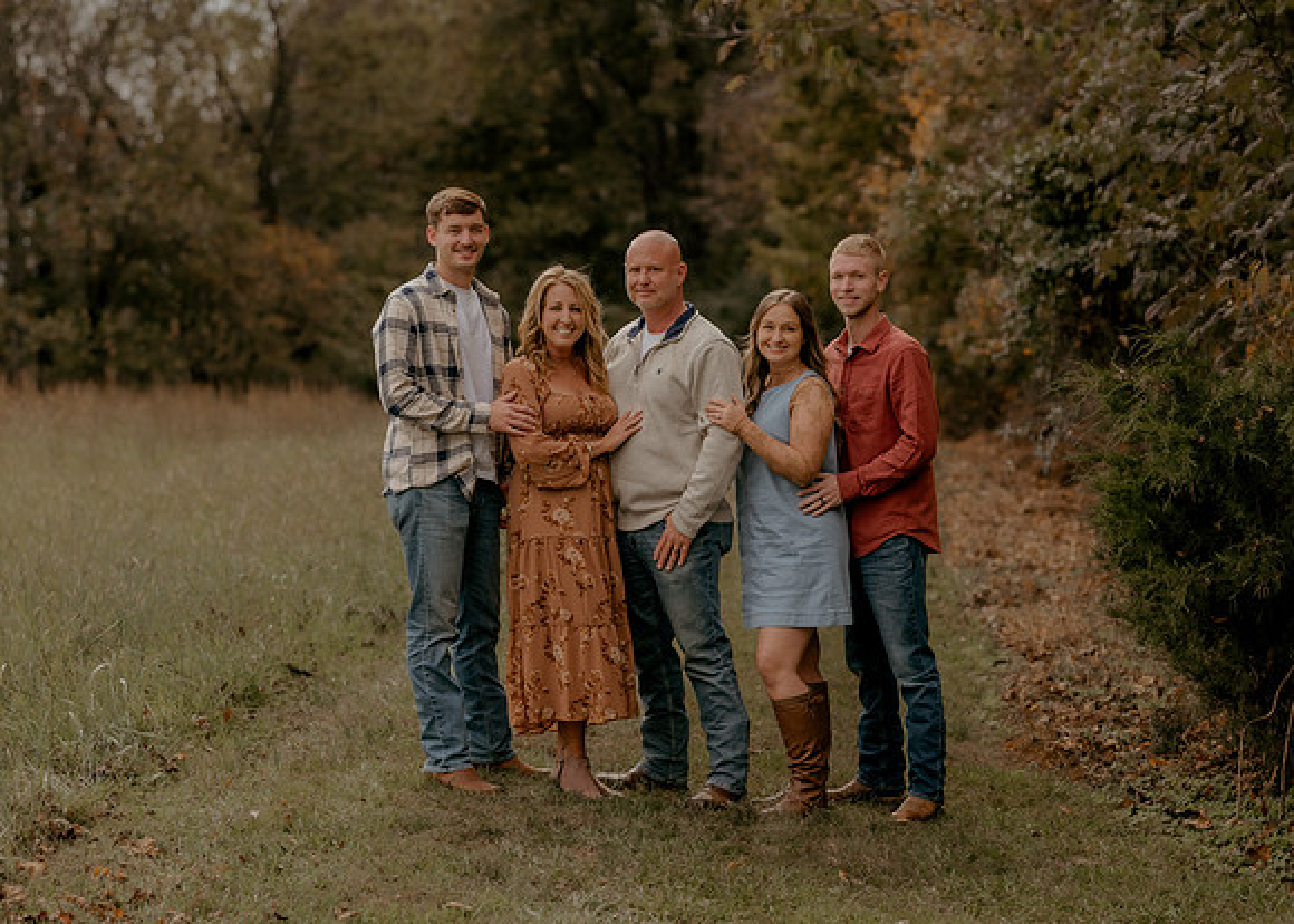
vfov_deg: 14.4
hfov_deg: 20.0
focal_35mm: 100
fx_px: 3662
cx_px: 571
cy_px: 513
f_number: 2.8
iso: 125
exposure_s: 1/800
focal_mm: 85
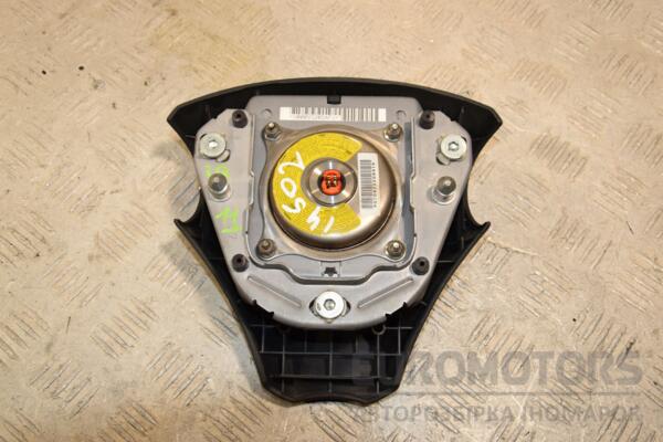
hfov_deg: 49.6
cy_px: 221
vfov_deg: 34.2
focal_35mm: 39
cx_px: 332
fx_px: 718
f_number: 8
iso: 800
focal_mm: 26
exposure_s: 1/200
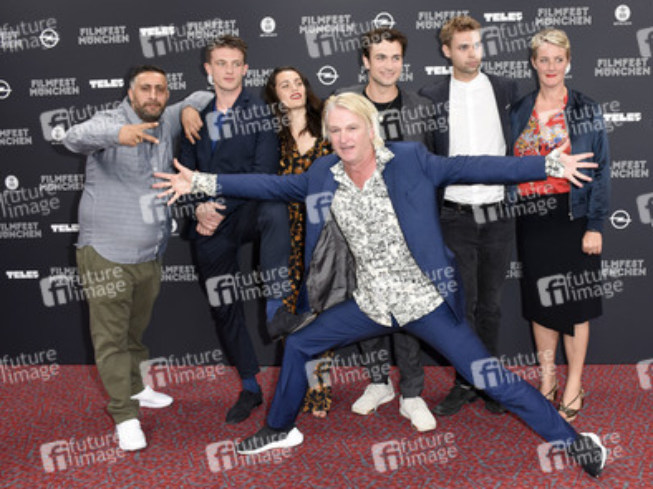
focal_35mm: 33
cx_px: 370
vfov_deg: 42.9
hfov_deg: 55.2
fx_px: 622
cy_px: 245
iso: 800
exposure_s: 1/160
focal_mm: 20
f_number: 6.3
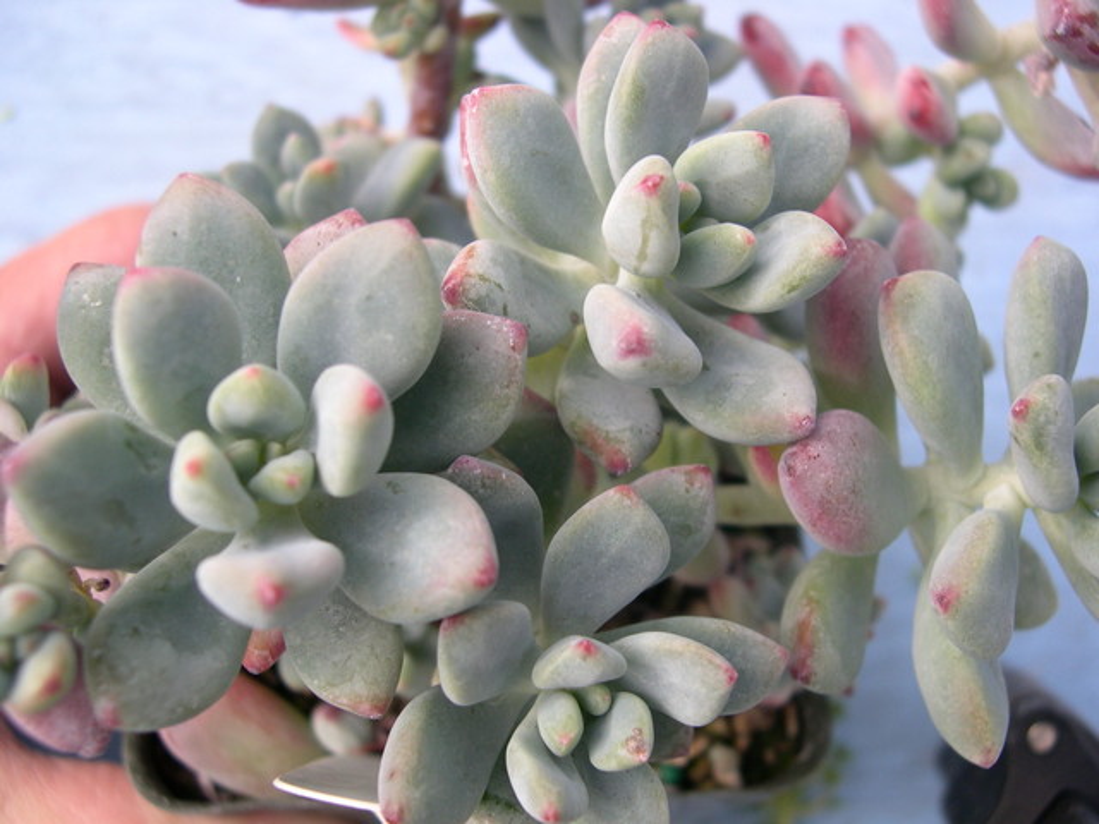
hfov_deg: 49.0
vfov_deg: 37.7
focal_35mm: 38
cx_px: 550
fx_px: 1206
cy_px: 412
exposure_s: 1/372
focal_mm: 8
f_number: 2.8
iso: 100
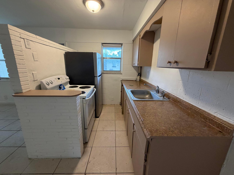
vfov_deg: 85.7
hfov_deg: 102.1
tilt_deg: -11.9
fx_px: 95
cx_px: 117
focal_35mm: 14
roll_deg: -0.8
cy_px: 88
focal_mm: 2.22
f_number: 2.2
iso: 200
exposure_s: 1/60
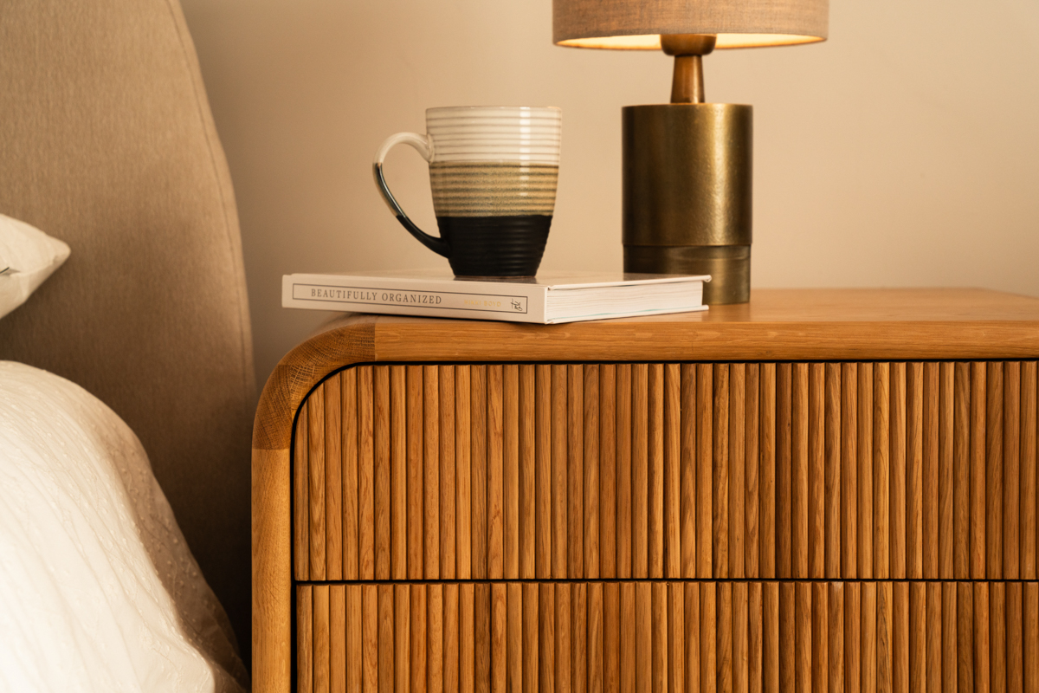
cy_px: 346
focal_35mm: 70
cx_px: 520
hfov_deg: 28.8
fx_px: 2020
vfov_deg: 19.5
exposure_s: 1/80
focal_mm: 70
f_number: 6.3
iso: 1000
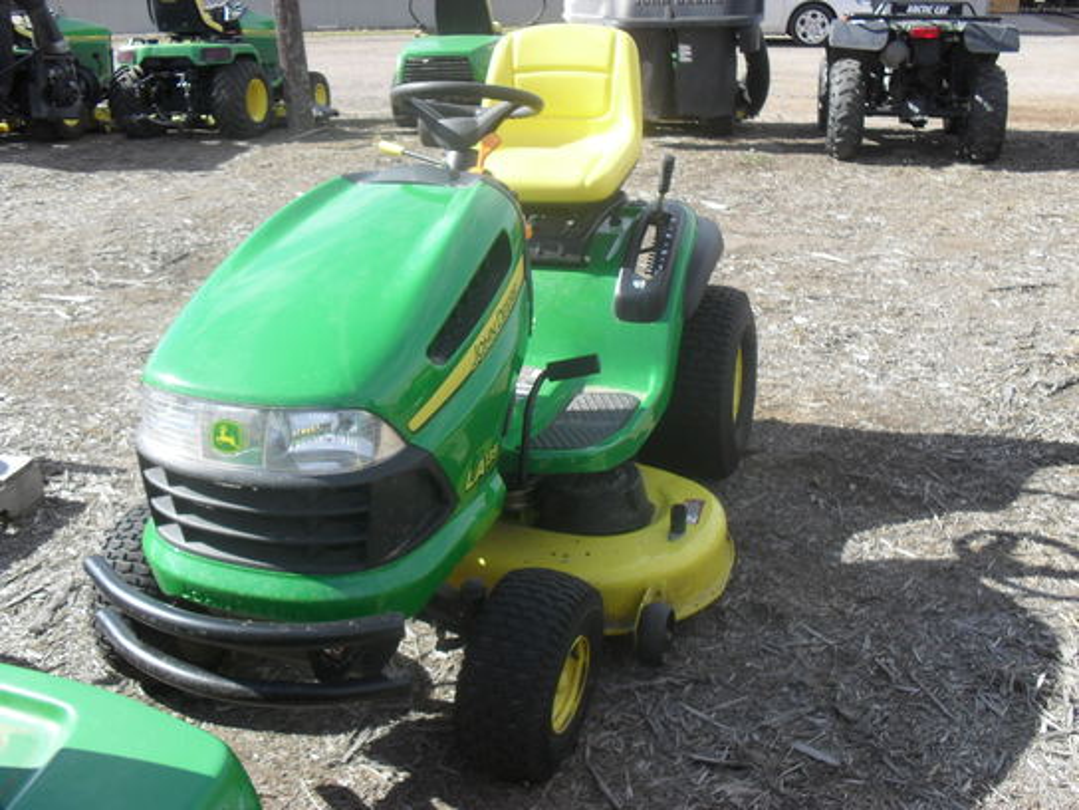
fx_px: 1091
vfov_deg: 40.7
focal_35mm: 35
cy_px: 405
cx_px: 540
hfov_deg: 52.6
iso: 100
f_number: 3.2
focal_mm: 6.3
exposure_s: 1/500
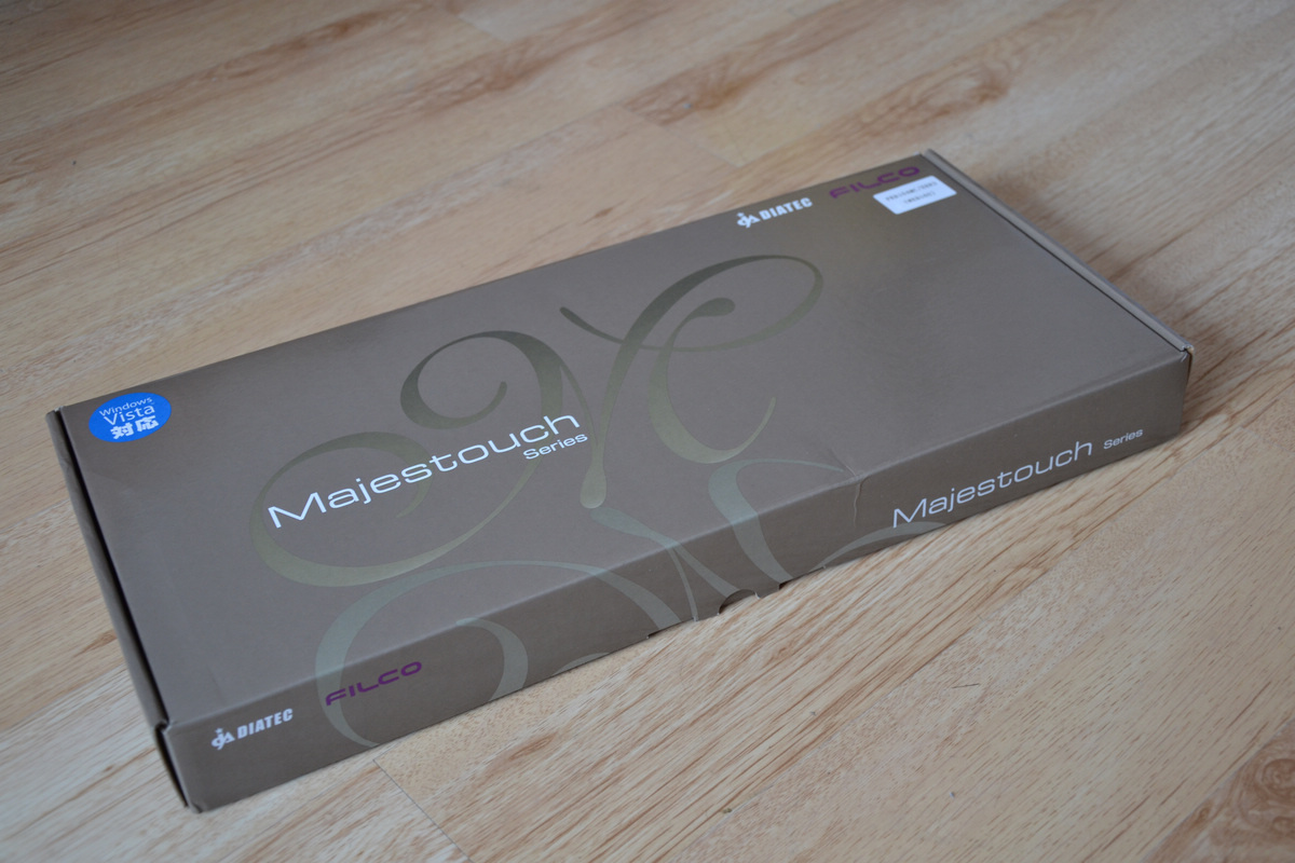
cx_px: 648
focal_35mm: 45
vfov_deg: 29.9
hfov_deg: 43.6
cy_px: 432
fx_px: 1619
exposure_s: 1/50
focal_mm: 30
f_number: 4.2
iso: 400
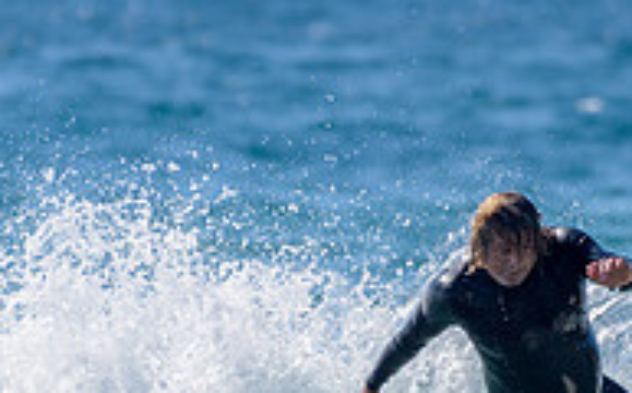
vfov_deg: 0.7
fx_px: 32334
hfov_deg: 1.1
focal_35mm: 1880
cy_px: 435
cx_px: 532
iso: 160
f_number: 5.6
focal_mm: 500
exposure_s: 1/2000
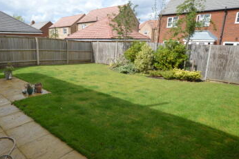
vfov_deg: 55.8
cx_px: 84
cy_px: 75
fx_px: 151
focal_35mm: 23
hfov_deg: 74.9
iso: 800
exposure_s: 1/500
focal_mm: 11
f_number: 11
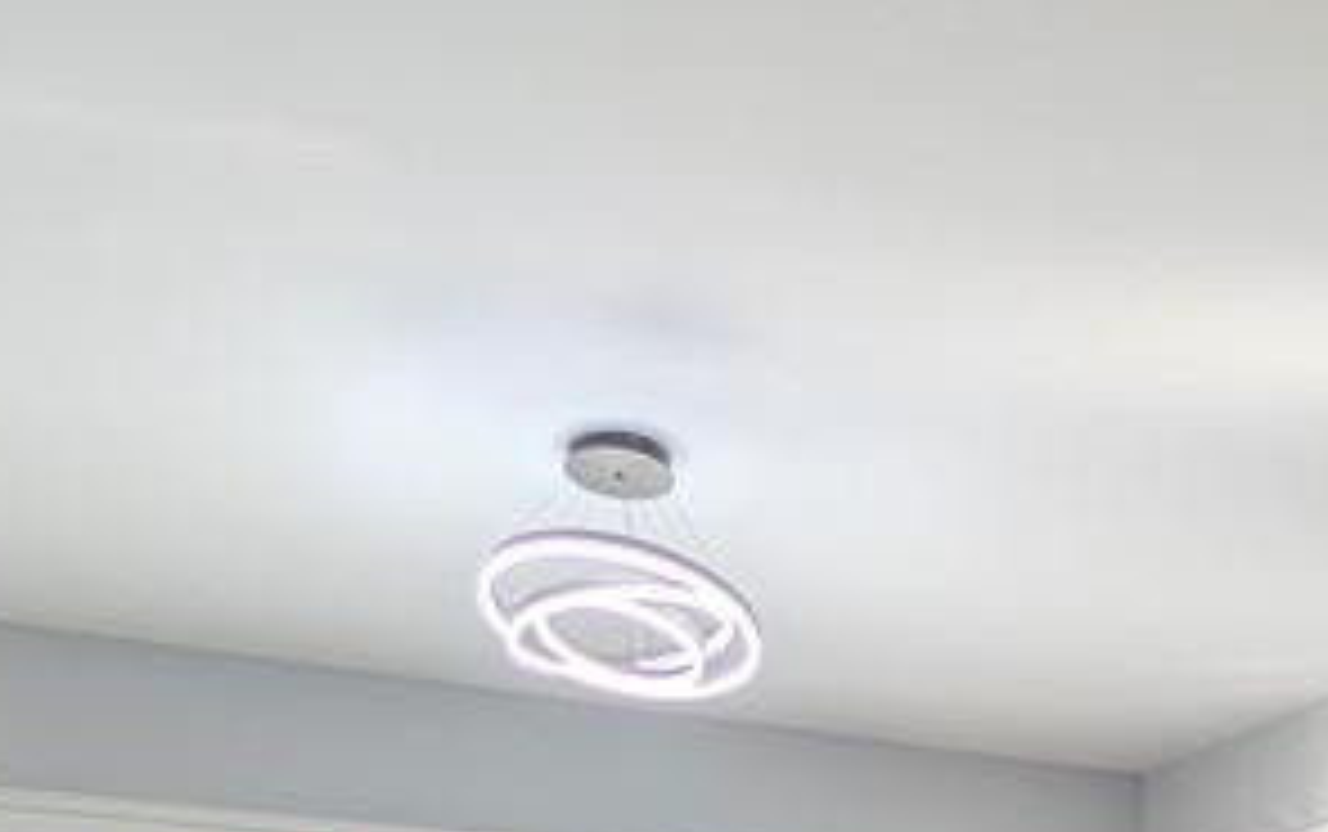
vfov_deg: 23.4
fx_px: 1594
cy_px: 1255
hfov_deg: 43.6
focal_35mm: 44
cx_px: 1011
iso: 42
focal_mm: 2.23
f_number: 1.95
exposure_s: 1/304
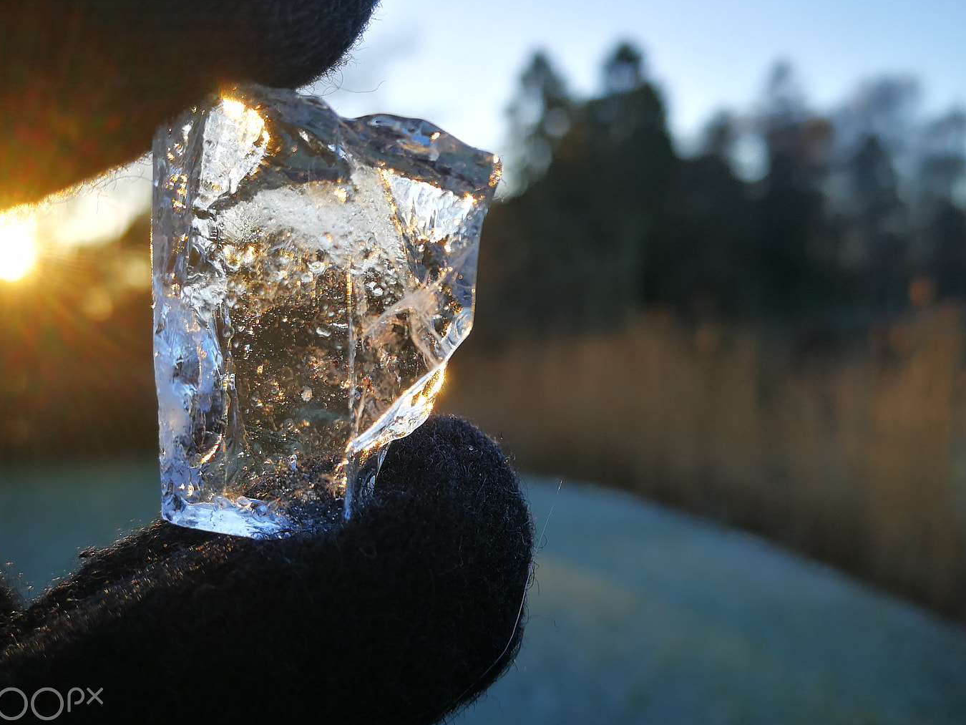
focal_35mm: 32
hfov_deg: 56.8
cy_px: 369
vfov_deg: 44.2
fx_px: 893
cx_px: 498
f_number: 2.2
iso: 50
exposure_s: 1/214
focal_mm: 3.95
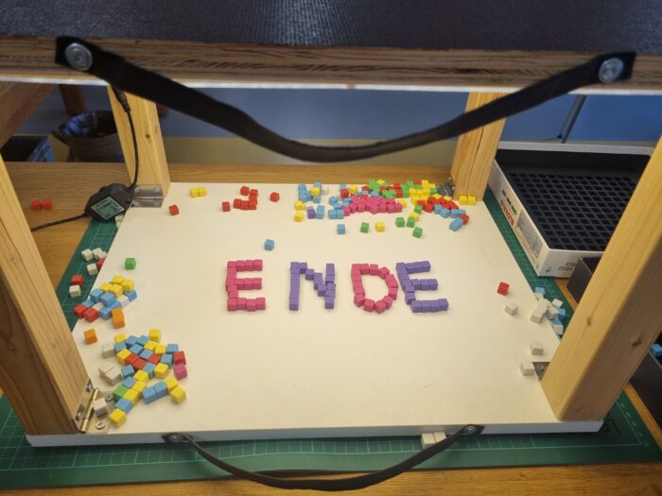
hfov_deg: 67.3
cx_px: 331
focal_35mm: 26
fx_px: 497
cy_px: 248
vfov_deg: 53.1
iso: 50
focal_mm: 5.4
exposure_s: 1/188
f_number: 1.8
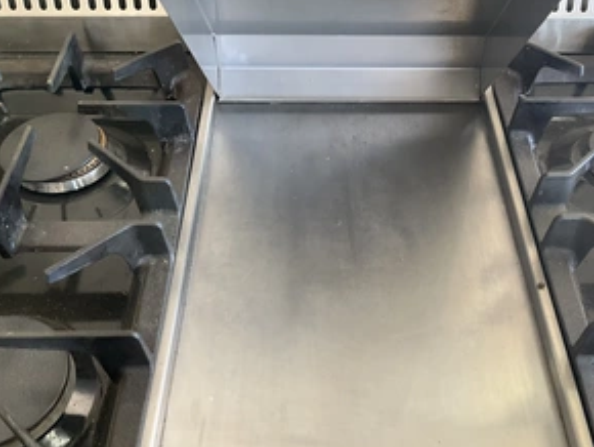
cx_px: 354
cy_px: 303
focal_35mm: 40
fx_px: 687
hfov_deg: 46.5
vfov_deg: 35.6
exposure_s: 1/60
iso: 40
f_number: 1.8
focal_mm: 3
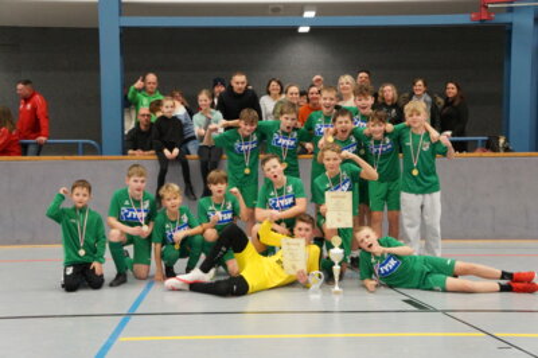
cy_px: 179
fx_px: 717
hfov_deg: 41.1
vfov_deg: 28.0
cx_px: 269
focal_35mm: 48
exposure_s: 1/60
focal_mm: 32
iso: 3200
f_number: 7.1
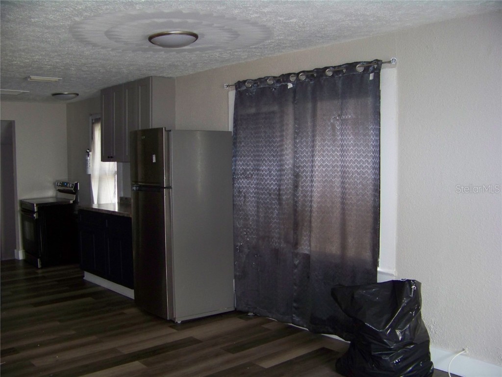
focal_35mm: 36
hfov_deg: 51.4
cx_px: 251
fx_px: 522
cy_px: 188
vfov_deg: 39.7
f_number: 2.8
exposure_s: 1/30
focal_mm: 5.85
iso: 200
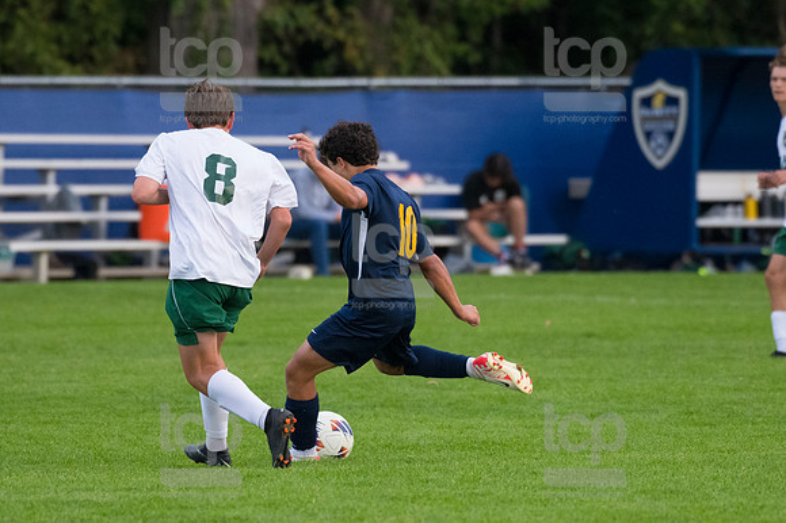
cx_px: 393
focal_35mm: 510
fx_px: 11128
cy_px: 262
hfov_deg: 4.0
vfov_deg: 2.7
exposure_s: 1/2000
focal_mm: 340
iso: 3200
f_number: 5.6
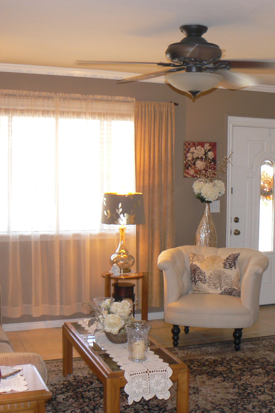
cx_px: 206
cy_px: 207
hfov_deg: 26.7
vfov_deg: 39.6
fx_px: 573
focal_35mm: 50
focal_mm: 6
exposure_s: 1/20
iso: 100
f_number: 2.8
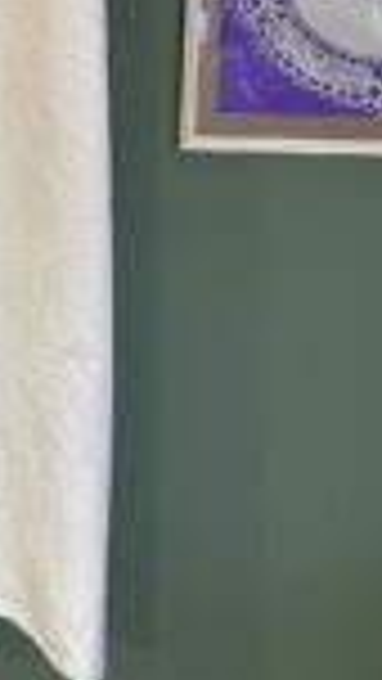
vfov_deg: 24.7
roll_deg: +0.0
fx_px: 1350
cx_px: -193
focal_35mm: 75
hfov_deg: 14.9
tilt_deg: -6.1
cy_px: -198
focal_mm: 5.7
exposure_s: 1/50
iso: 100
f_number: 1.5
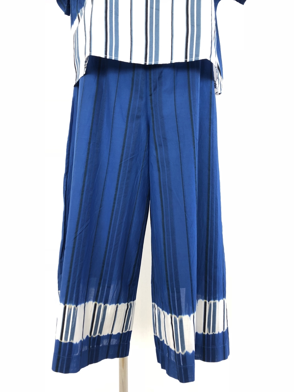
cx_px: 147
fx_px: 328
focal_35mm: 29
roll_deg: +0.4
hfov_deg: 48.2
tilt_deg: -3.3
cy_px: 196
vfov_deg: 61.7
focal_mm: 3.99
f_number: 1.8
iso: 64
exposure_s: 1/101
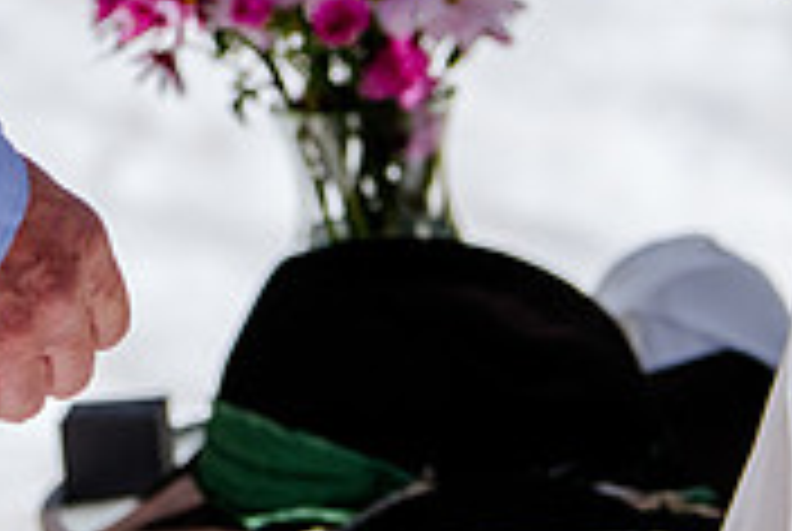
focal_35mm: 462
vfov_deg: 3.0
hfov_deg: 4.4
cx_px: 31
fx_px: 10181
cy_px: -188
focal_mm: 110
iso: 160
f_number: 3.5
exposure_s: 1/8000
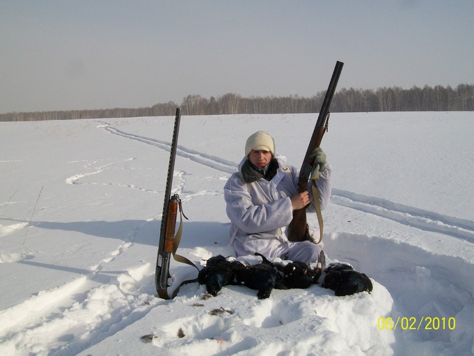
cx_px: 237
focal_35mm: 37
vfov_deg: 38.7
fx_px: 507
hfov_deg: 50.1
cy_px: 181
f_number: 4.8
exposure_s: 1/800
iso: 64
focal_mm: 6
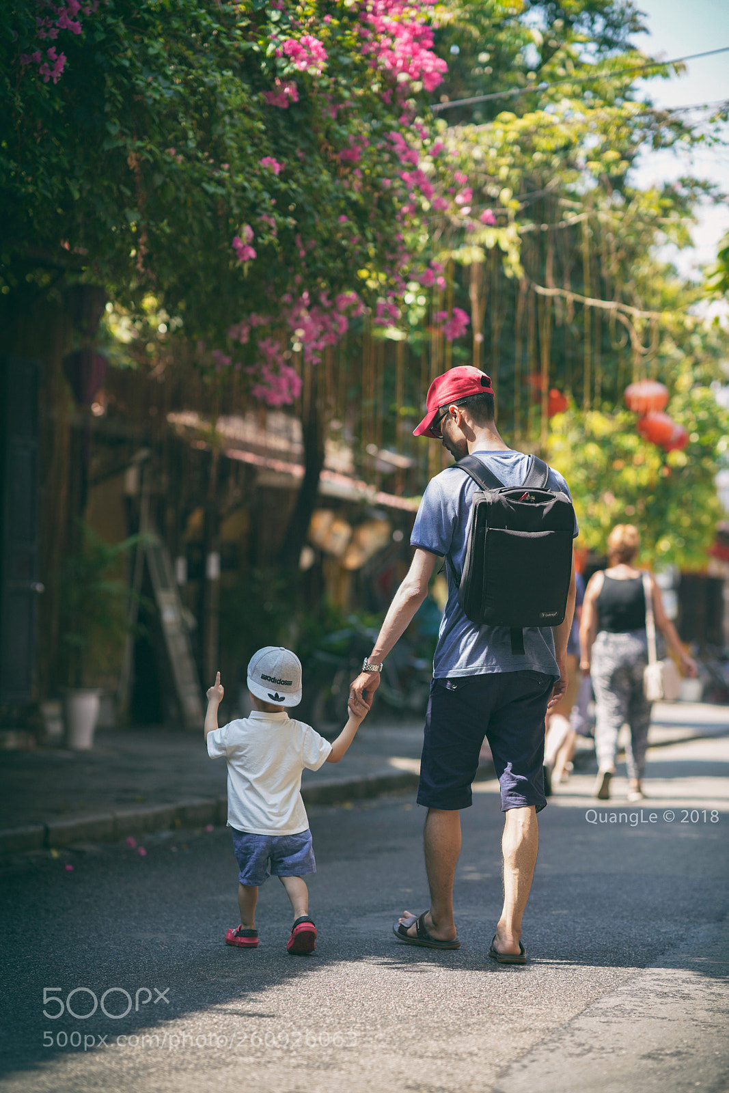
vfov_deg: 23.9
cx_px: 364
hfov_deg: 16.1
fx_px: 2581
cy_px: 546
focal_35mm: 85
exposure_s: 1/640
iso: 100
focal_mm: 85
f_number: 2
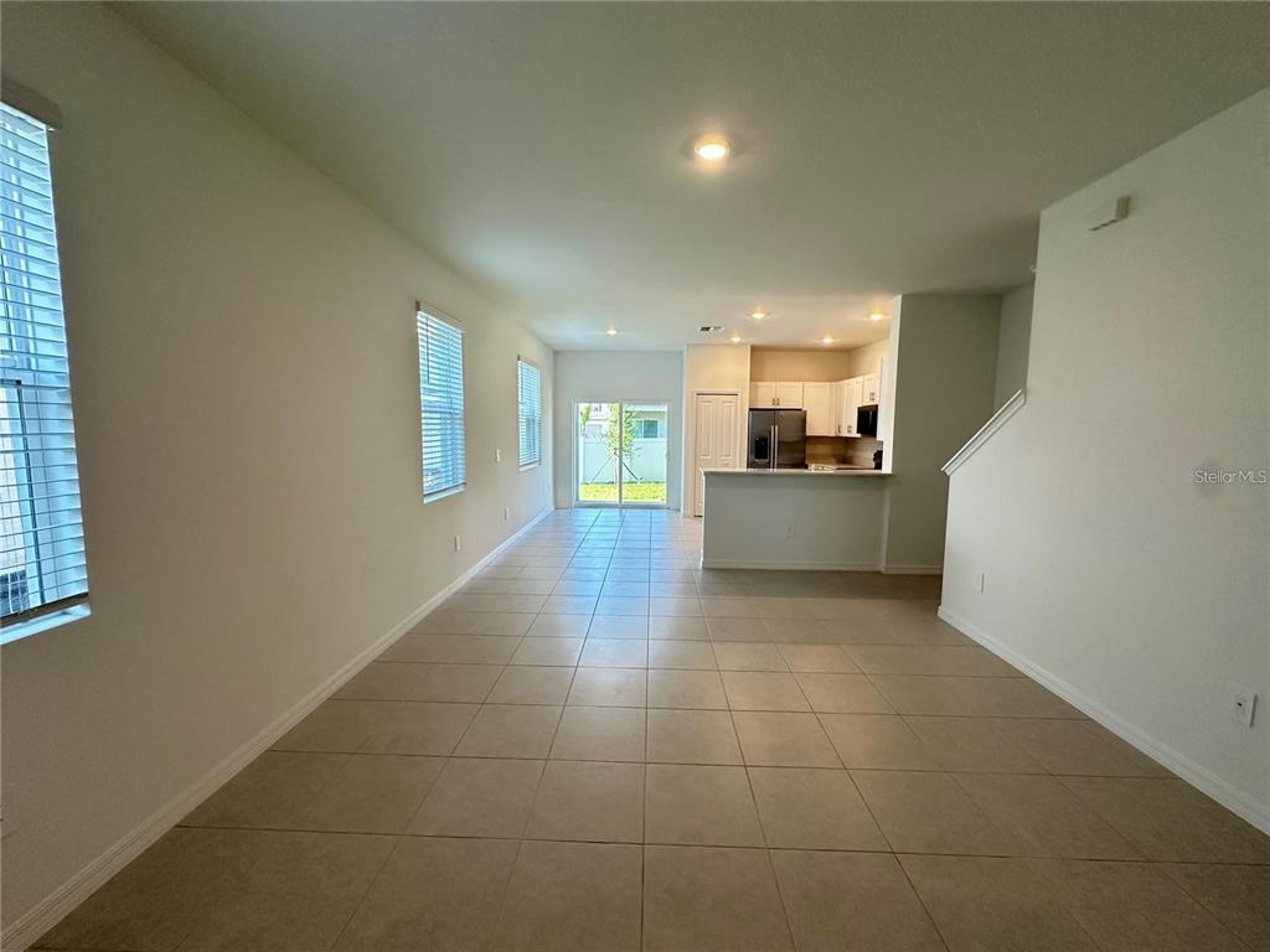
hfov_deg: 102.1
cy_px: 476
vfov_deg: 85.7
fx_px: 514
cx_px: 635
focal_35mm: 14
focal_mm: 2.22
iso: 250
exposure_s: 1/120
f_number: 2.2
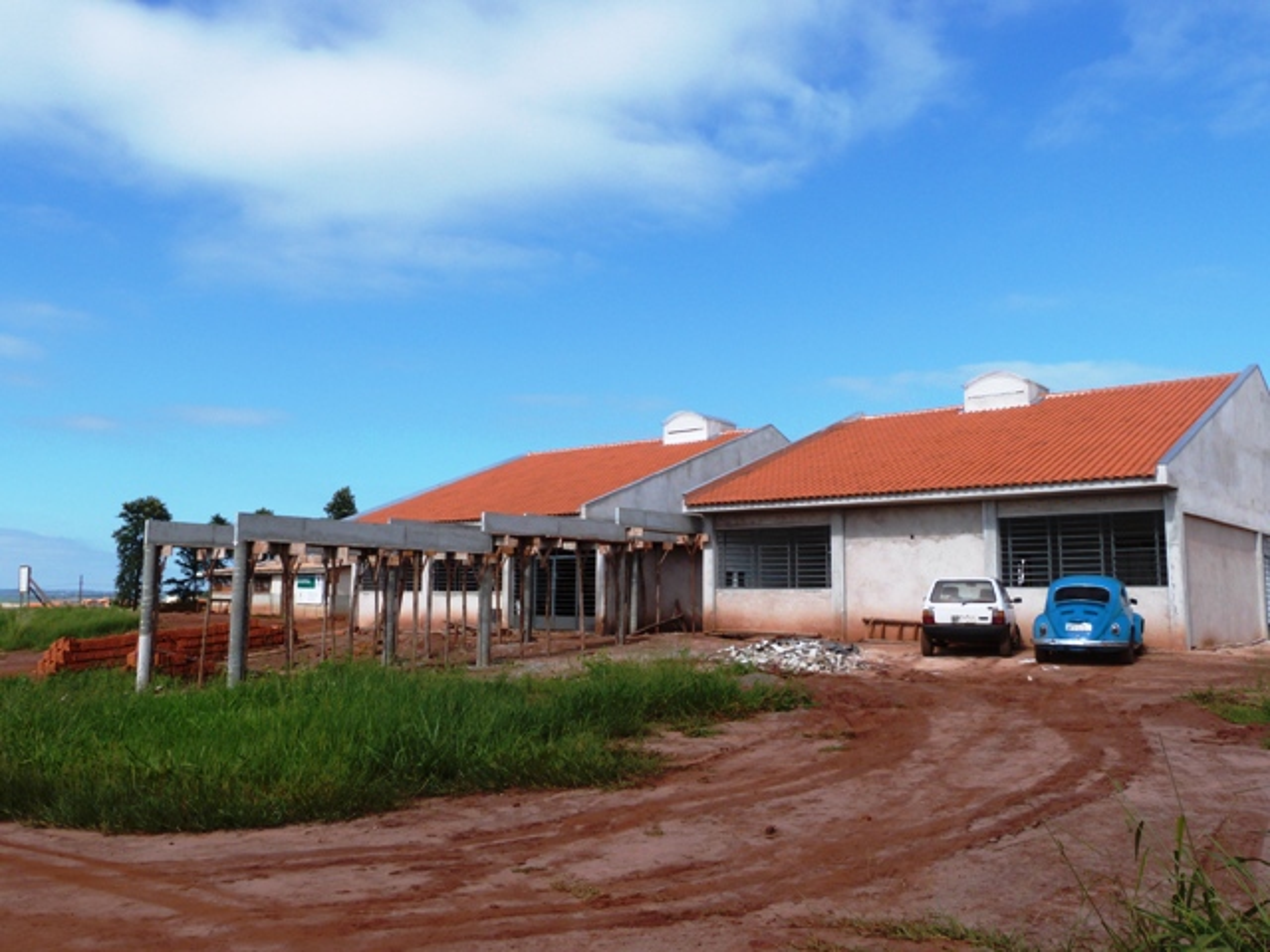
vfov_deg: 46.8
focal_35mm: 30
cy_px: 476
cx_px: 635
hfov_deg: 60.0
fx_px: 1101
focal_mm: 5.2
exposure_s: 1/500
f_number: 5.6
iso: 100
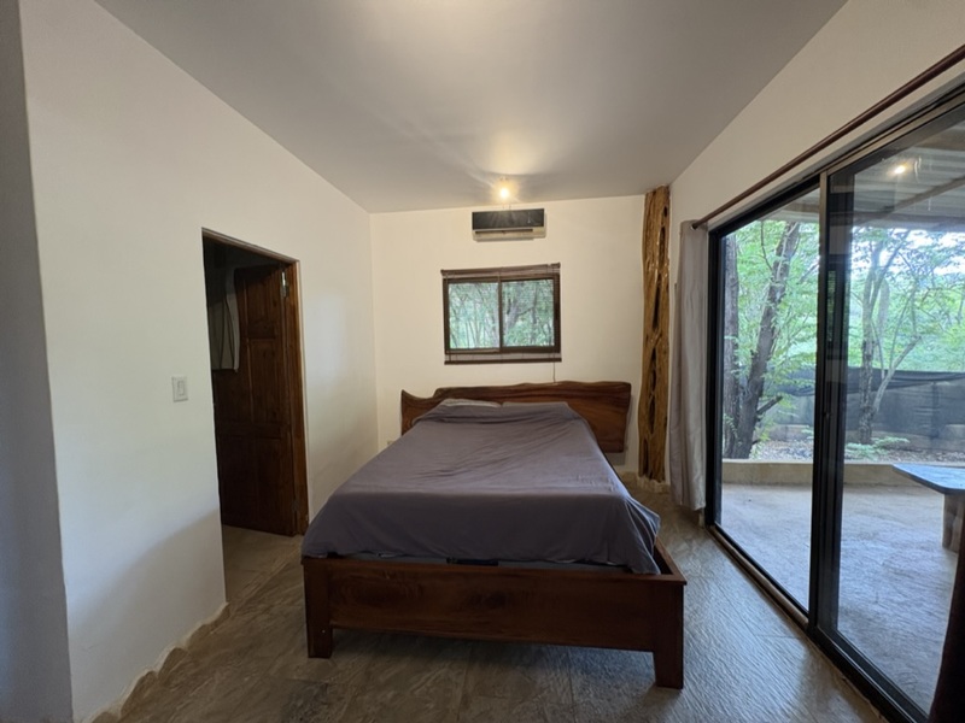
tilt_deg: -3.4
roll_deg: +2.3
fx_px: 390
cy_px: 362
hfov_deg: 102.1
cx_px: 482
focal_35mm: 14
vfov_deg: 85.7
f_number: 2.2
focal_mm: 2.22
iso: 320
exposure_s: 1/60
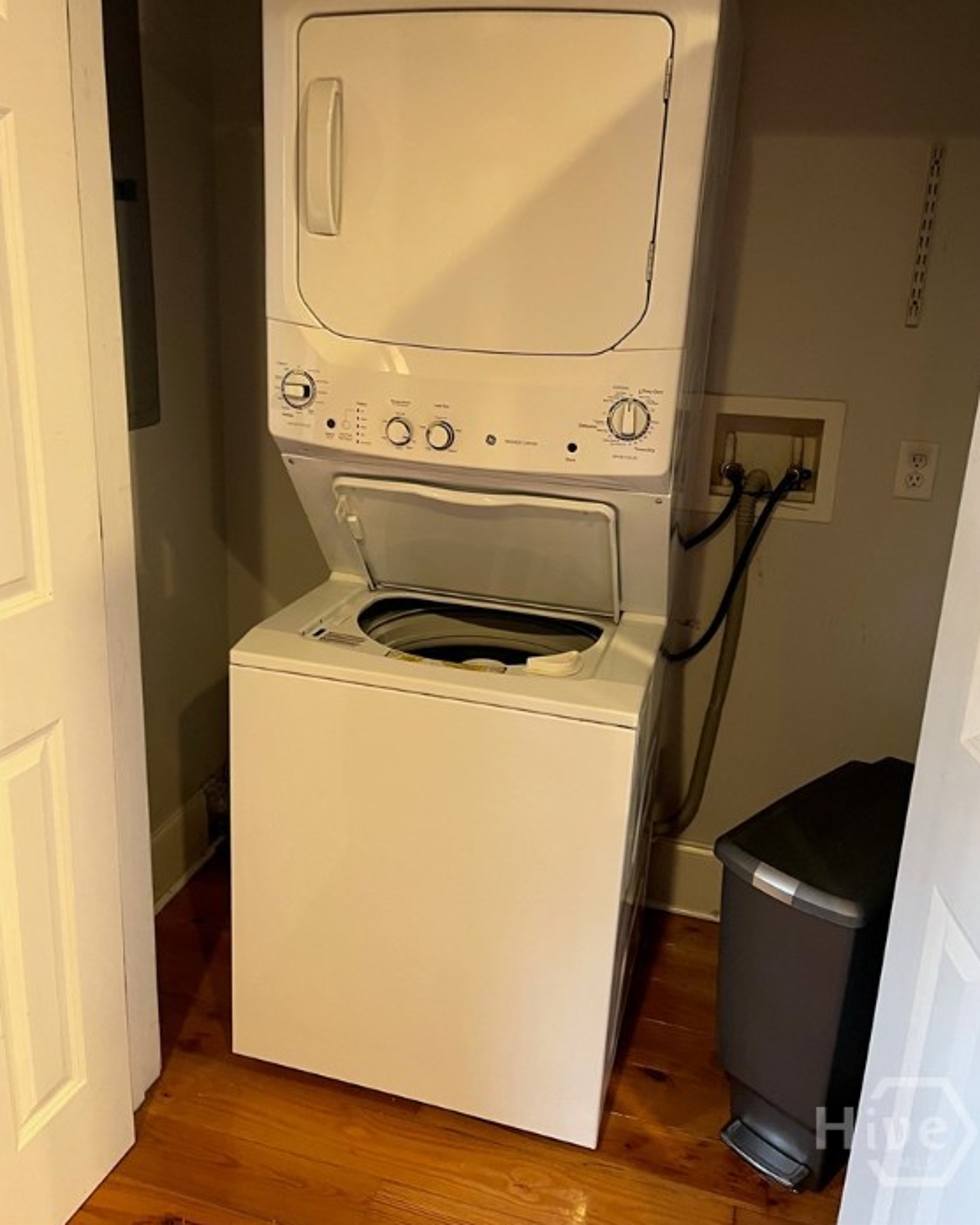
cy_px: 558
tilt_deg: -15.0
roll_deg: -2.0
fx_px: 1015
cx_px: 491
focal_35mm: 28
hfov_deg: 51.5
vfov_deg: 62.1
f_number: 1.6
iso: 500
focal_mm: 5.1
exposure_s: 1/40
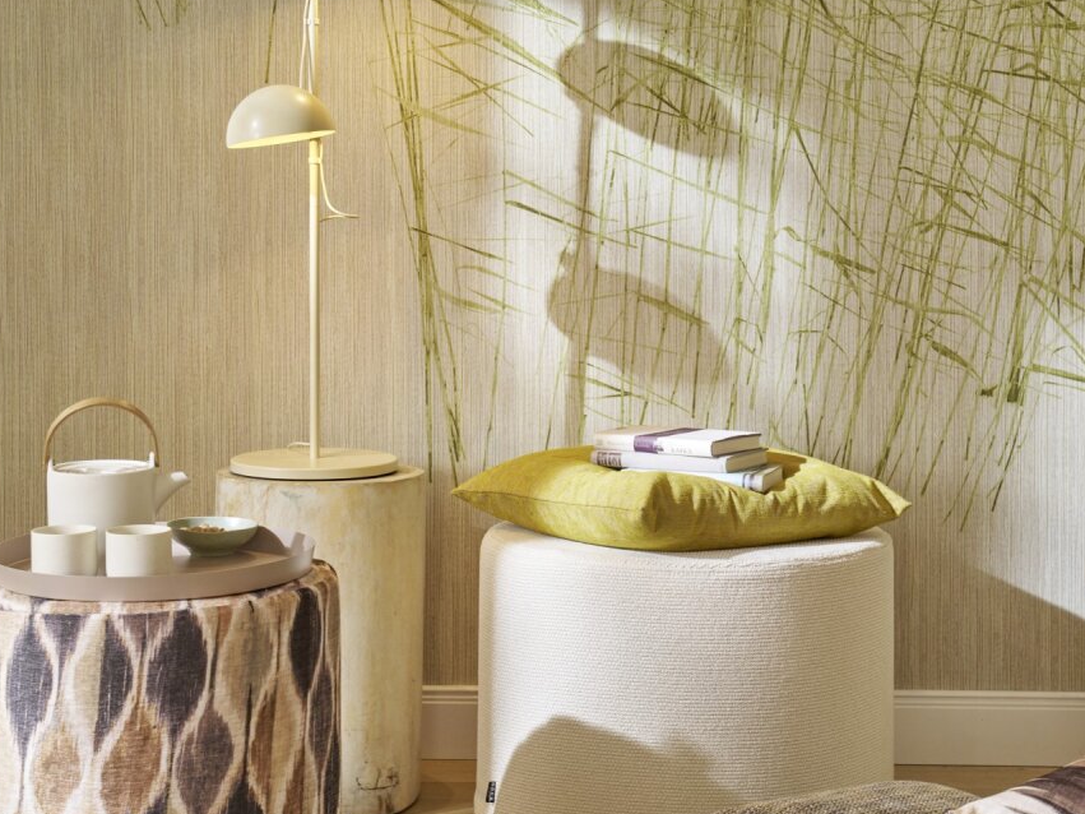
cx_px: 582
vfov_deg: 17.3
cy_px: 272
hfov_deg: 23.0
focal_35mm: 85
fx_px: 2664
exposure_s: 1/13
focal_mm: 47
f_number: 8
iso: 640
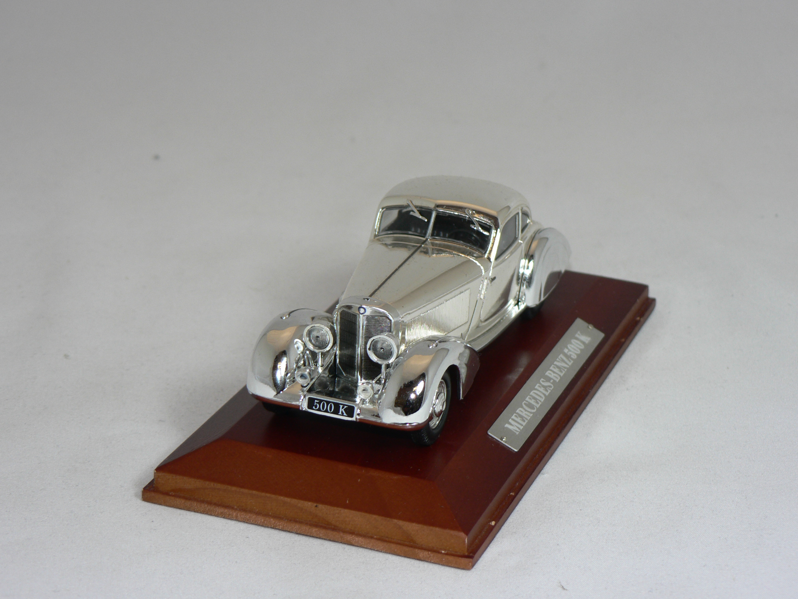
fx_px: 2006
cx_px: 399
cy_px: 300
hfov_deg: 22.5
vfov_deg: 17.0
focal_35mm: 87
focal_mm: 14.5
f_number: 3.2
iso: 80
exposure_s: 1/60
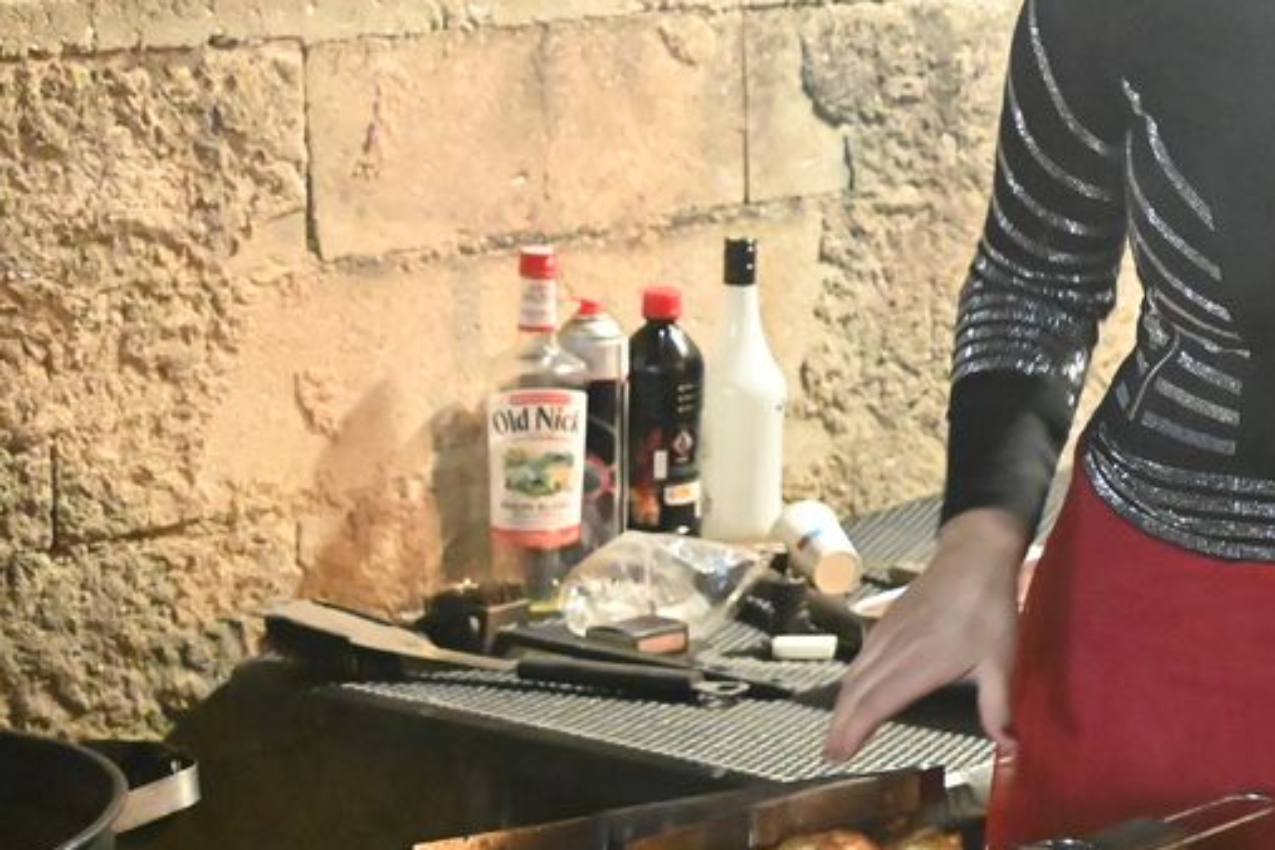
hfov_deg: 17.4
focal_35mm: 111
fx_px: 3931
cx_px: 1587
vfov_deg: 12.3
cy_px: 322
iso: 25600
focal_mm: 44
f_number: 4
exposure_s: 1/40
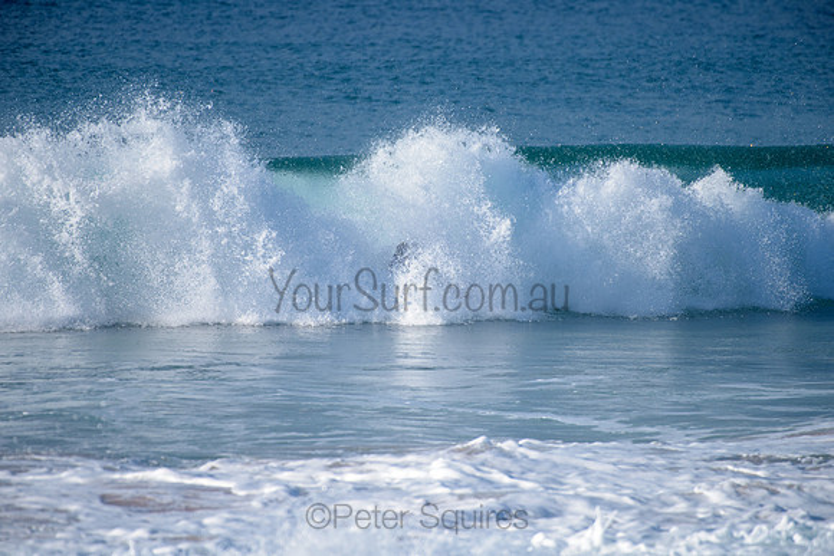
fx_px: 11928
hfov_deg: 4.0
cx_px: 417
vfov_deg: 2.7
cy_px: 278
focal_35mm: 515
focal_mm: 500
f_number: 5.6
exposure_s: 1/2000
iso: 400
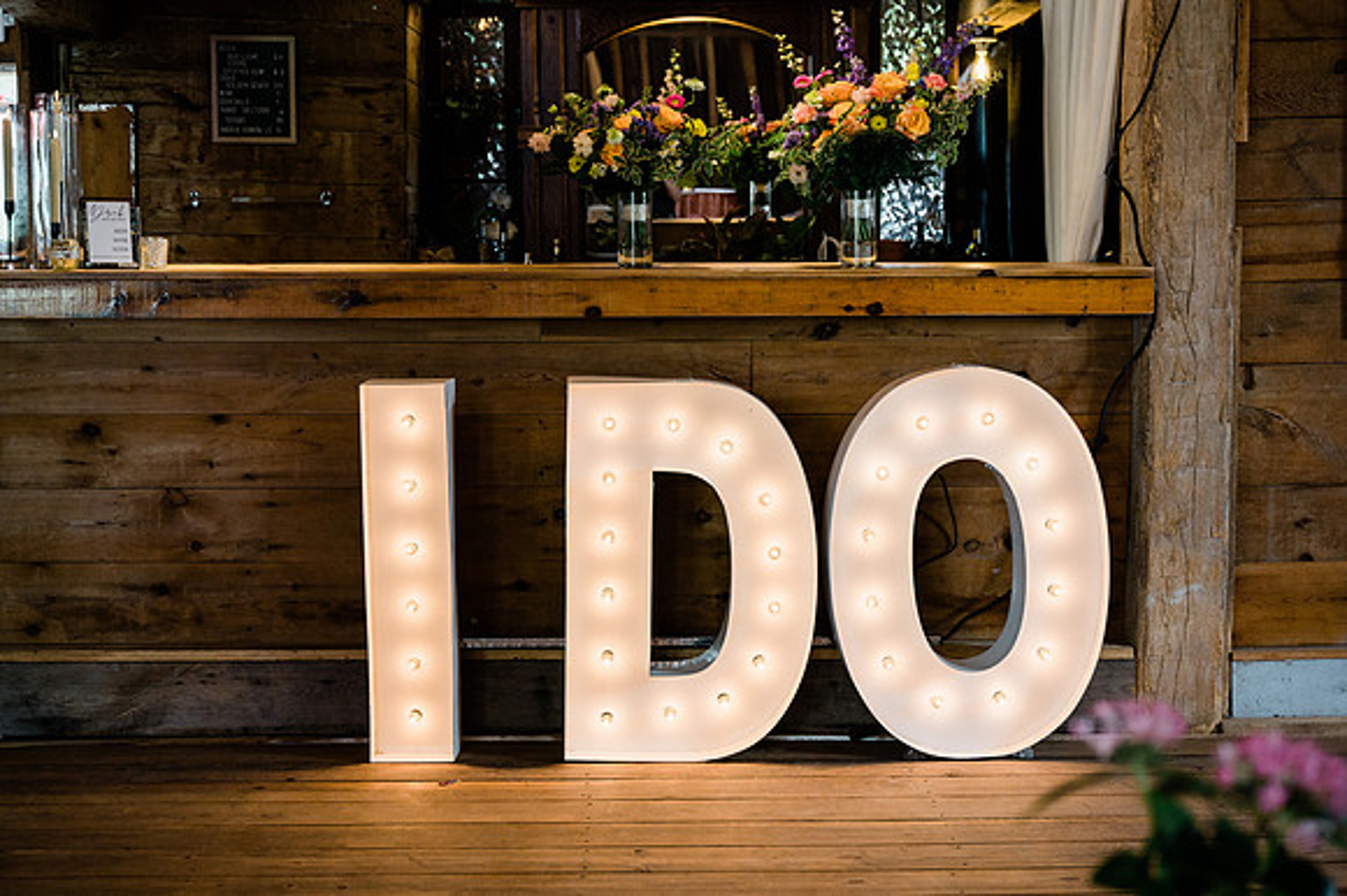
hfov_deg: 36.9
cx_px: 674
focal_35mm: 54
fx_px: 2019
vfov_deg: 25.0
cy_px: 448
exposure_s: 1/200
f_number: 4.5
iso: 640
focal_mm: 54
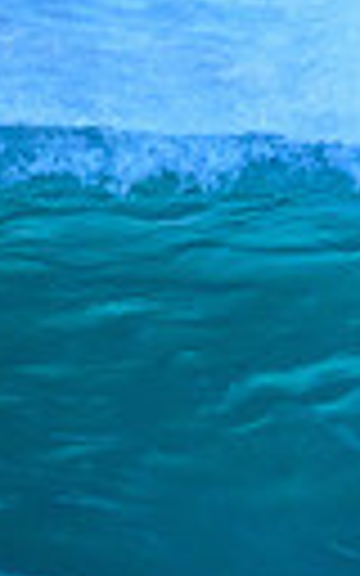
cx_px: 1210
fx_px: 57988
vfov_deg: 0.6
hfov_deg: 0.4
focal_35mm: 3694
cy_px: 430
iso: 3600
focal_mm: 800
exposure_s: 1/2000
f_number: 8
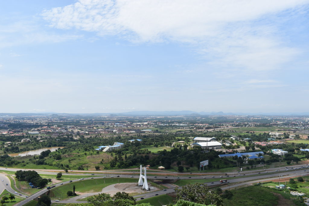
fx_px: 258
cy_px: 103
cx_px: 154
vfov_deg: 43.6
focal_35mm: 30
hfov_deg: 61.9
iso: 100
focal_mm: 20
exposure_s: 1/320
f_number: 9
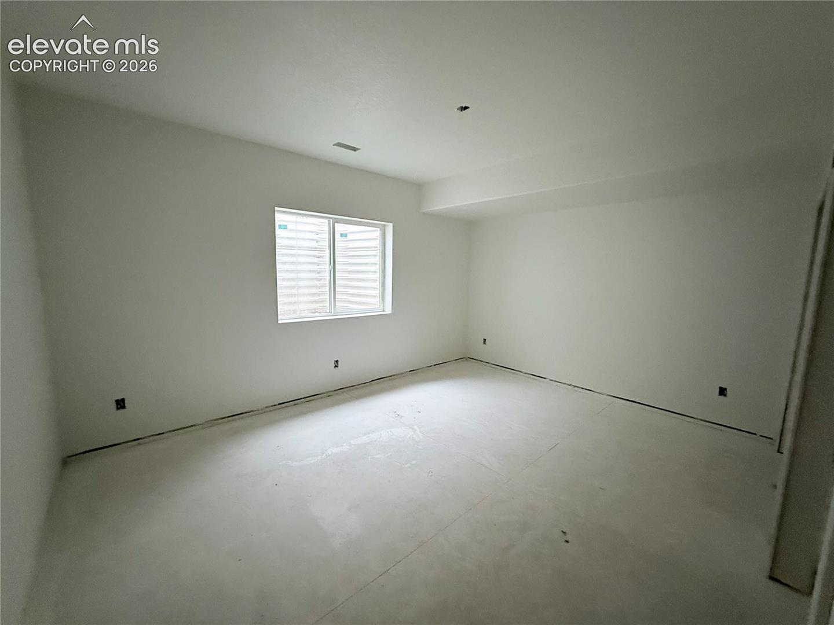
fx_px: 337
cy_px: 312
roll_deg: -1.9
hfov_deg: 102.1
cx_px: 417
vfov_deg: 85.7
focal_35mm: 14
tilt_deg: -7.6
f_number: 2.2
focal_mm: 2.22
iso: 640
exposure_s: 1/60
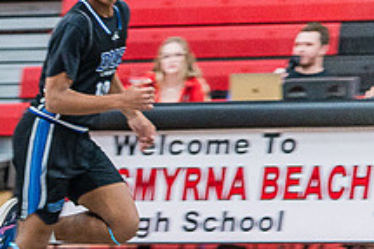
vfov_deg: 4.2
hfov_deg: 6.3
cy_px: 219
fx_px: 3353
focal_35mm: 323
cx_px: -127
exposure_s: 1/320
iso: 5000
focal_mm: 120
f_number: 4
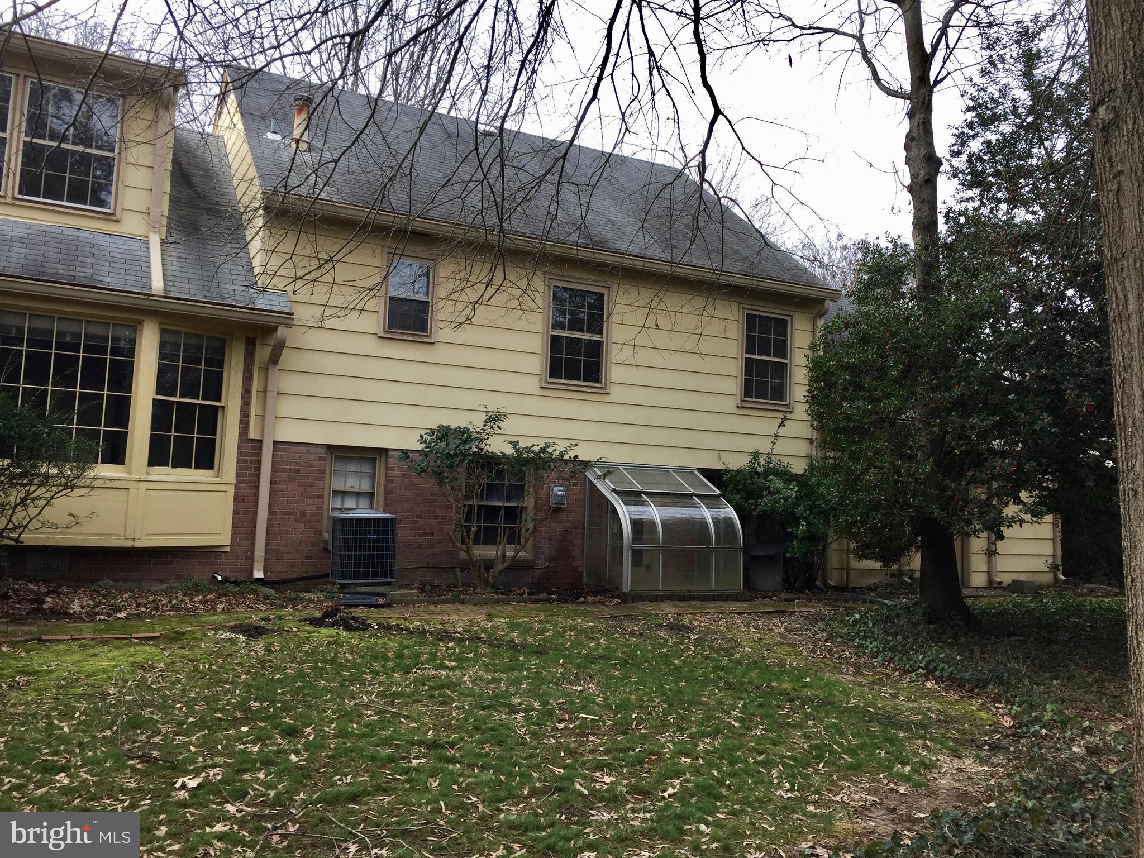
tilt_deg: +7.2
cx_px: 572
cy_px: 429
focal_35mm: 29
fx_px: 958
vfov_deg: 48.2
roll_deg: -1.5
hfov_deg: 61.7
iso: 32
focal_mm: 4.15
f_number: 2.2
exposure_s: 1/235
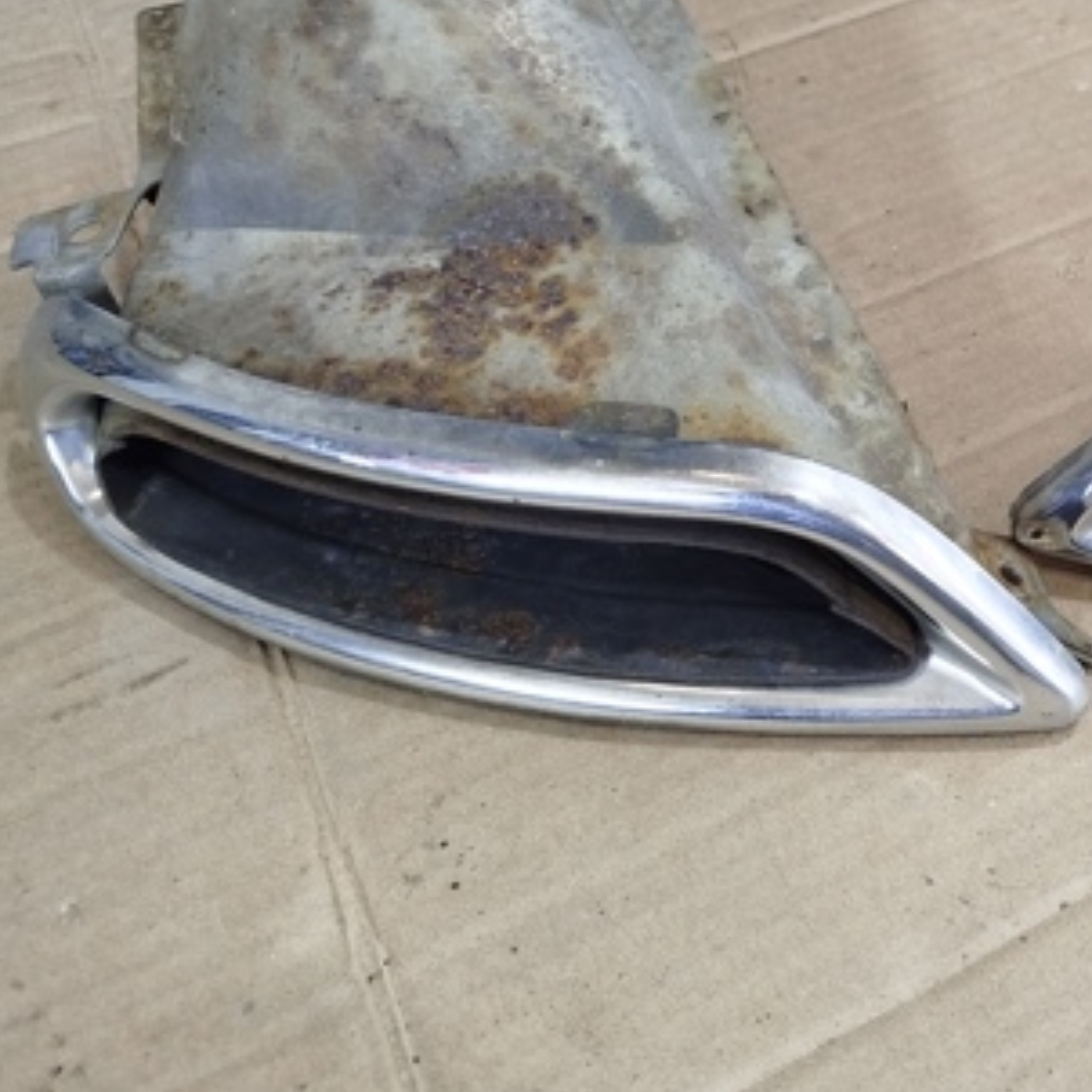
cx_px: 1081
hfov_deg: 34.3
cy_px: 347
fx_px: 1606
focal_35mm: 45
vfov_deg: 37.1
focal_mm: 5.31
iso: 500
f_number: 1.7
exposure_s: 1/33
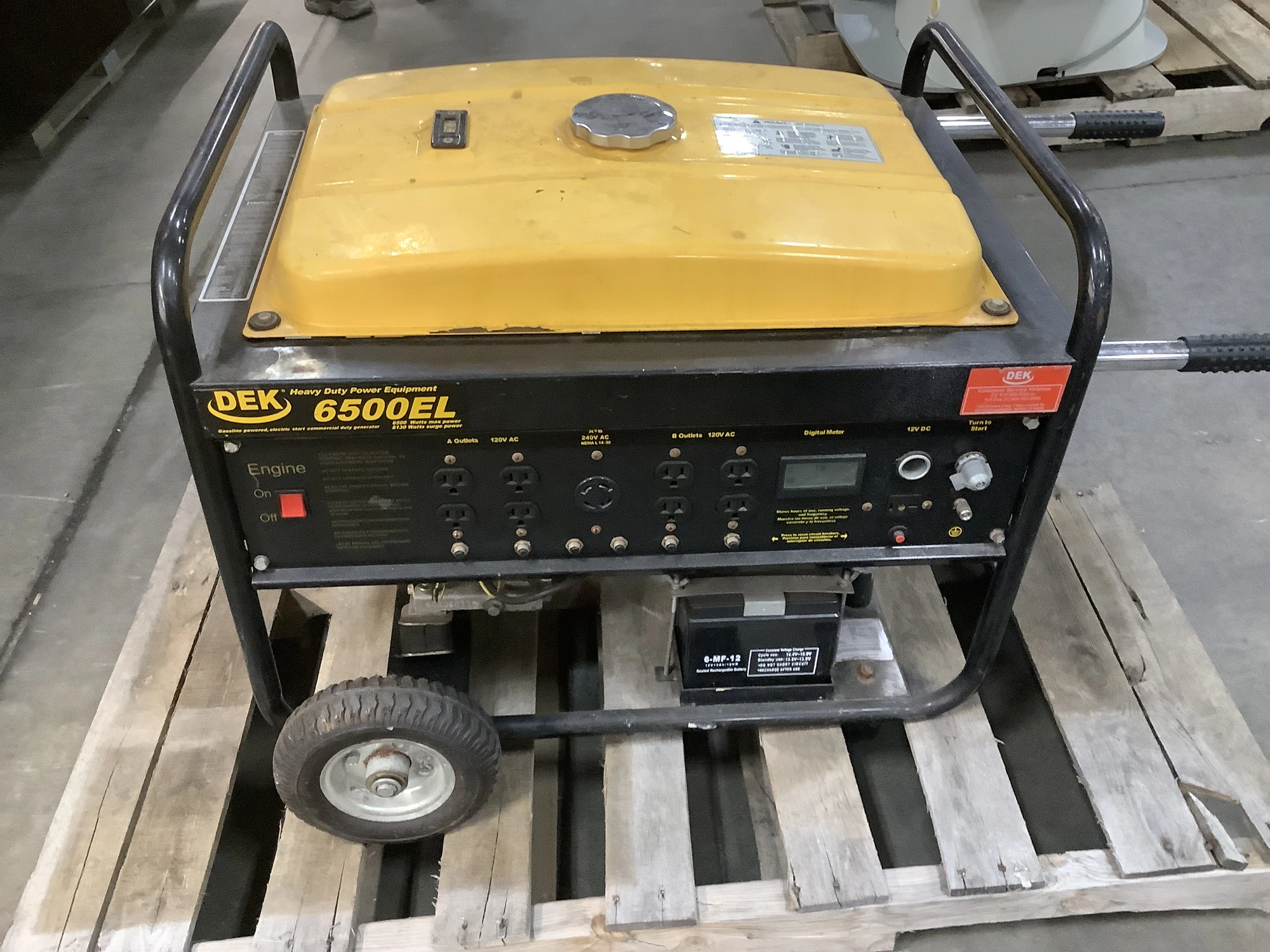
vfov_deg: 45.4
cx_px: 635
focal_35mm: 31
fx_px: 1137
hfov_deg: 58.4
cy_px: 476
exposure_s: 1/40
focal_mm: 3.3
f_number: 2.4
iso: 320
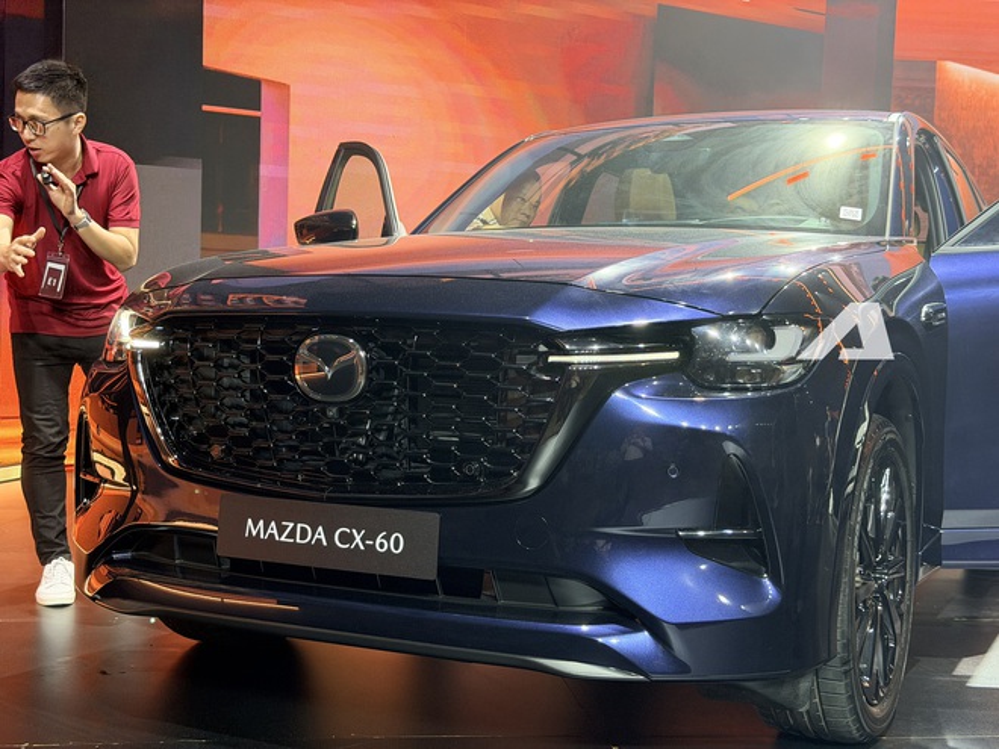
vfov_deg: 30.3
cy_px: 374
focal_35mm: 48
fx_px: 1385
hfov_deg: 39.7
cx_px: 500
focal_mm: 6.76
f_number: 1.78
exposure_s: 1/113
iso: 160
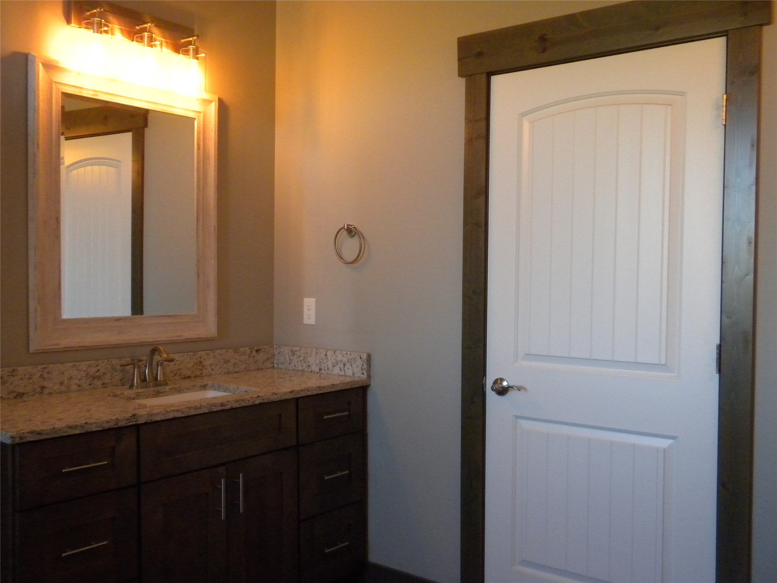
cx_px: 388
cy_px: 292
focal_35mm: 37
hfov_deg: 50.1
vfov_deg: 38.7
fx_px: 831
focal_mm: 6.6
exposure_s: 1/97.6
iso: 400
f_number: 3.5
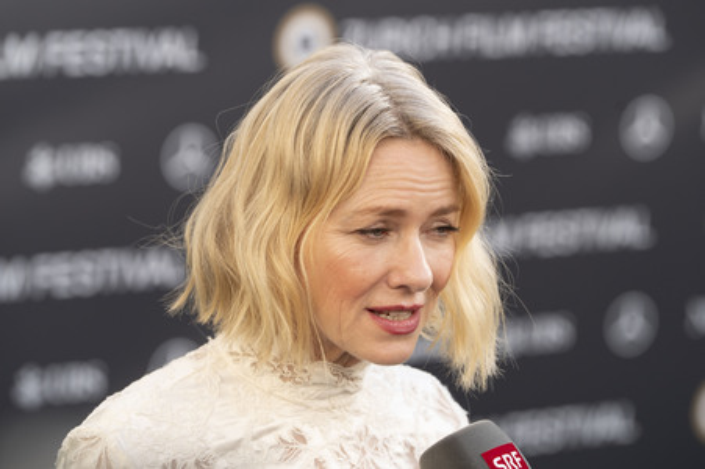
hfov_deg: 9.8
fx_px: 4093
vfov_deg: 6.6
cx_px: 352
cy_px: 234
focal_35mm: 209
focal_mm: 200
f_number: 5.6
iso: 800
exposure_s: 1/400
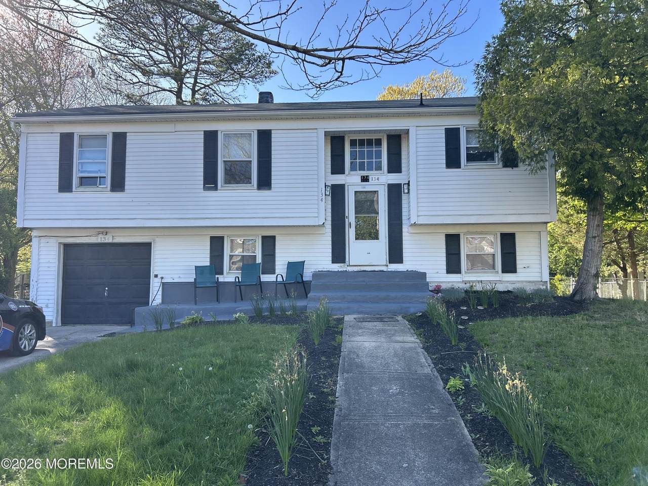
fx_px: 487
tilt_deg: +4.4
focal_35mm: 26
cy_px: 243
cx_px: 324
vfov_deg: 53.1
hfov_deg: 67.3
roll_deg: +0.6
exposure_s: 1/1068
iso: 50
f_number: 1.5
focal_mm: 5.7
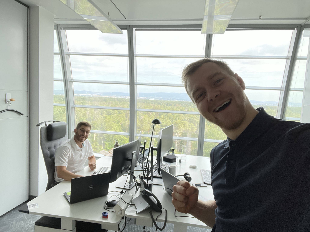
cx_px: 155
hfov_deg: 73.9
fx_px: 206
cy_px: 116
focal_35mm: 23
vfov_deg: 58.9
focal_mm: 2.71
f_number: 2.2
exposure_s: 1/121
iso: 64
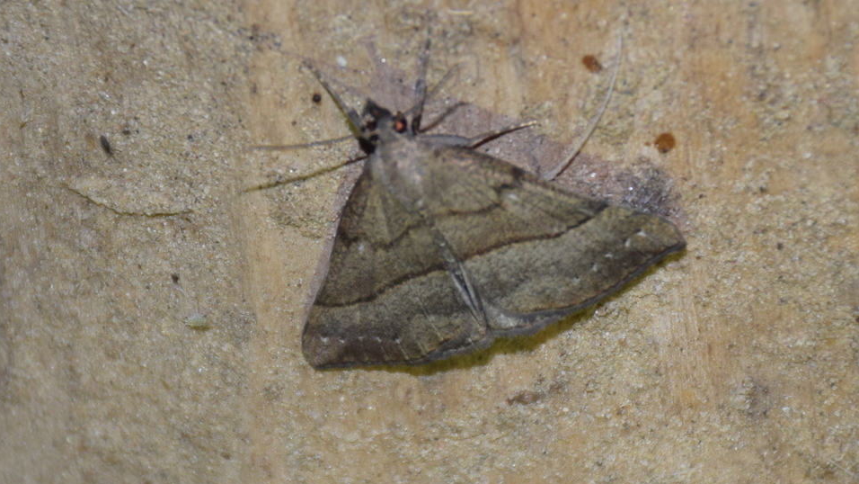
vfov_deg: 5.5
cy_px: 230
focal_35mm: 221
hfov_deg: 9.8
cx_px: 429
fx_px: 5034
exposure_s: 1/60
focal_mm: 140
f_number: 7.1
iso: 320
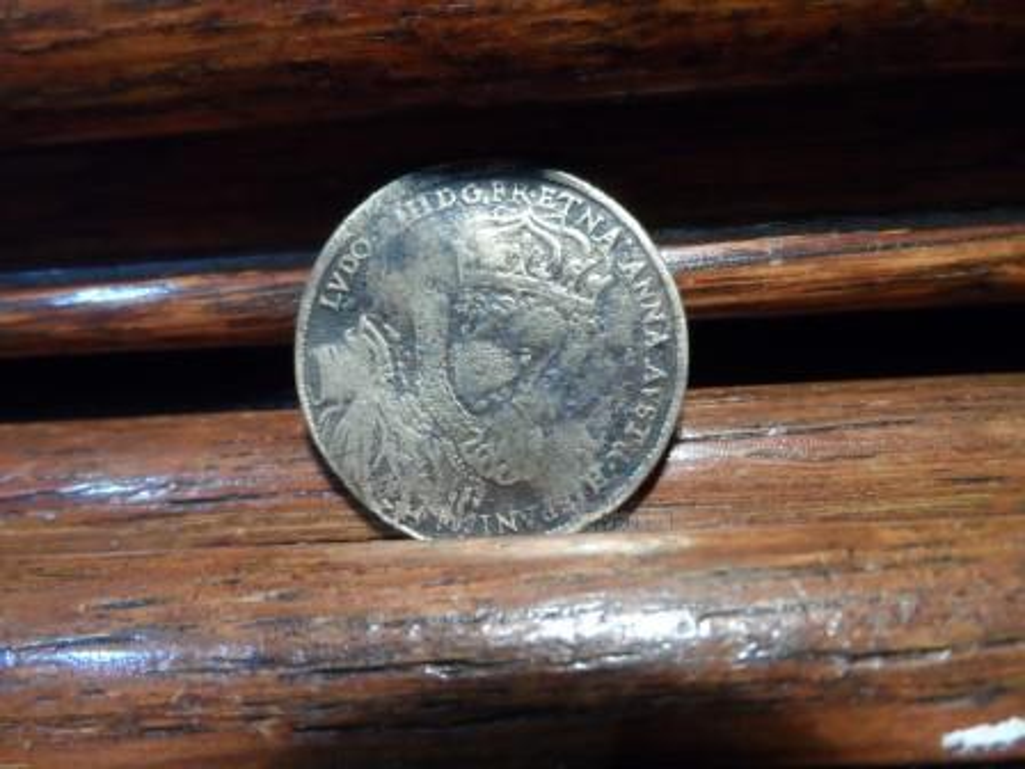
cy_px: 384
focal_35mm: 24
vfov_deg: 56.8
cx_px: 512
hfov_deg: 71.6
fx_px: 711
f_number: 3.2
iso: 400
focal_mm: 4
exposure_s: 1/20
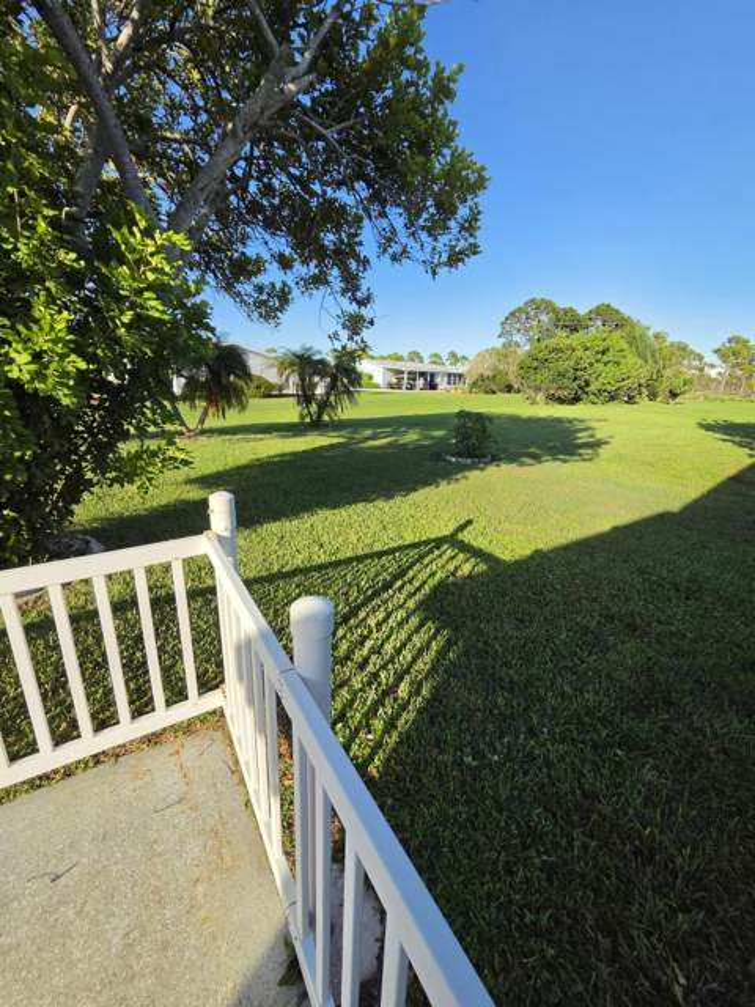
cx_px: 378
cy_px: 504
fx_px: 378
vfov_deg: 106.2
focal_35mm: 13
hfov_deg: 89.9
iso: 100
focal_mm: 2.2
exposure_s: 1/2410
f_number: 2.2
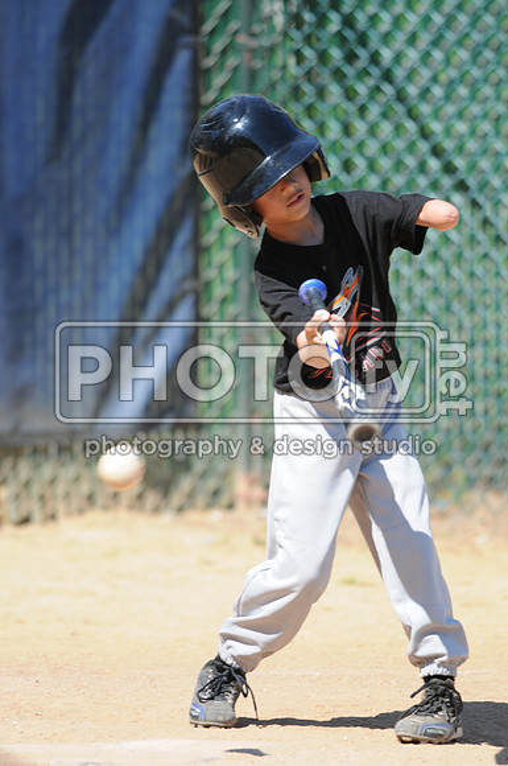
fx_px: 9553
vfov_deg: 4.6
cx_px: 254
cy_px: 383
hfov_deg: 3.0
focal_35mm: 450
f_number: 4
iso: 200
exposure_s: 1/1000
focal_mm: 300
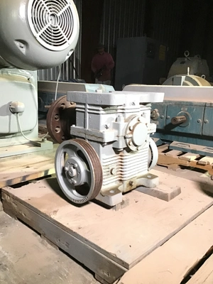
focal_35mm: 31
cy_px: 142
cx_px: 106
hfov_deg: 45.4
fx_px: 254
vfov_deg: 58.4
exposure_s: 1/30
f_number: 2.4
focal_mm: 3.3
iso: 160
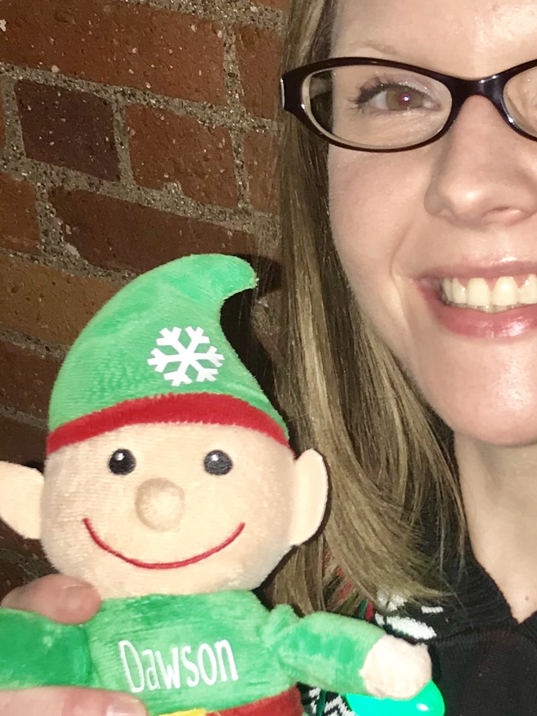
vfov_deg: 20.7
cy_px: 538
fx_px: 1944
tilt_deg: -32.0
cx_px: 535
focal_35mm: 94
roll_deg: -0.2
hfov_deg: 15.4
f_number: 1.8
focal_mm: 3.99
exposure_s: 1/16
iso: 25
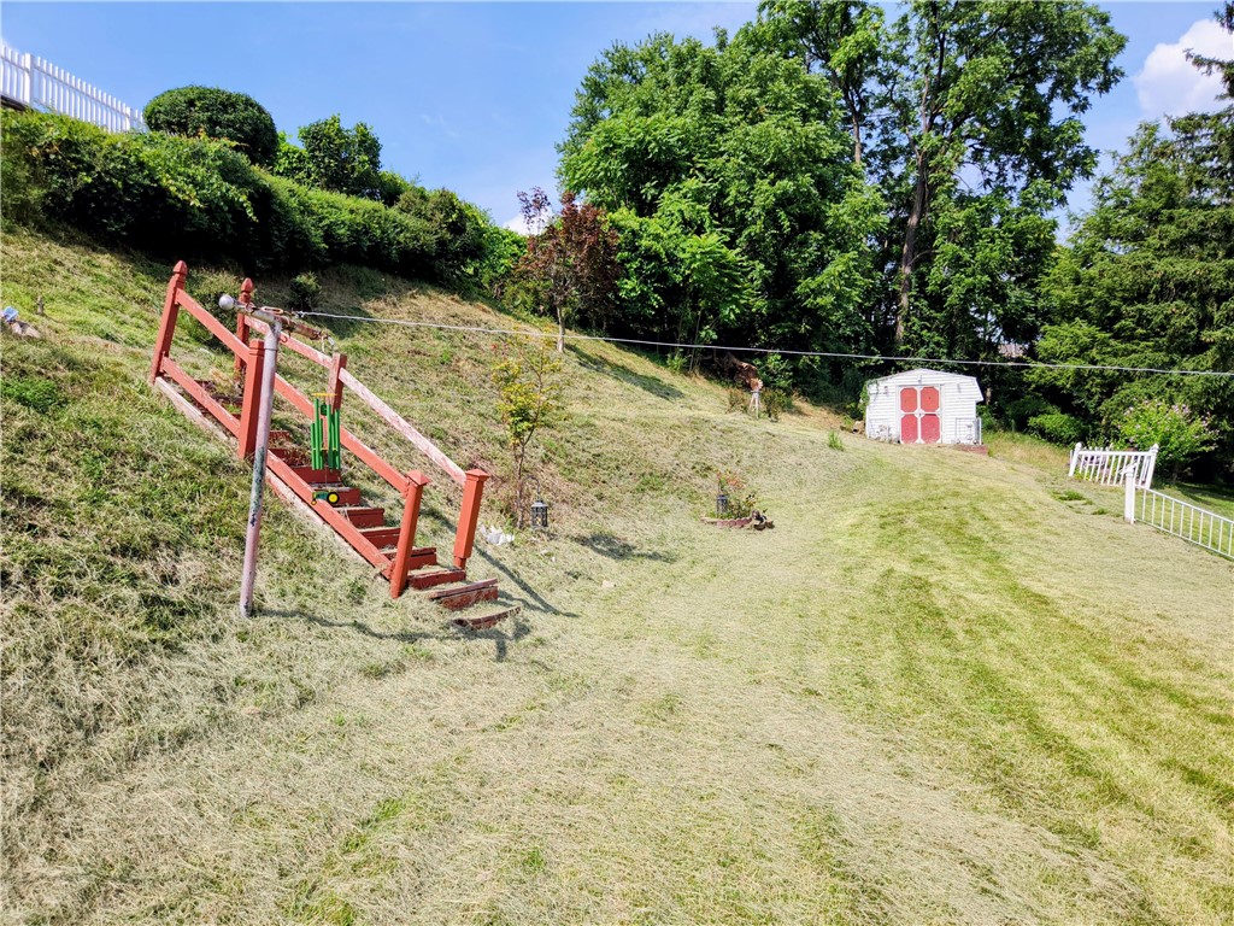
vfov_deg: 58.9
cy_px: 463
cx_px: 617
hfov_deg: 73.9
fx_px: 820
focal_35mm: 23
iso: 20
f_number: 1.8
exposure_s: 1/1465
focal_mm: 5.4
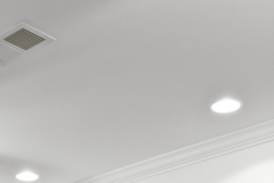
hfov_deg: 24.1
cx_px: 97
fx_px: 639
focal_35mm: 84
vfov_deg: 12.5
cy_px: 445
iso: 1250
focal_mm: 10
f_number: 7.1
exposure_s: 1/4
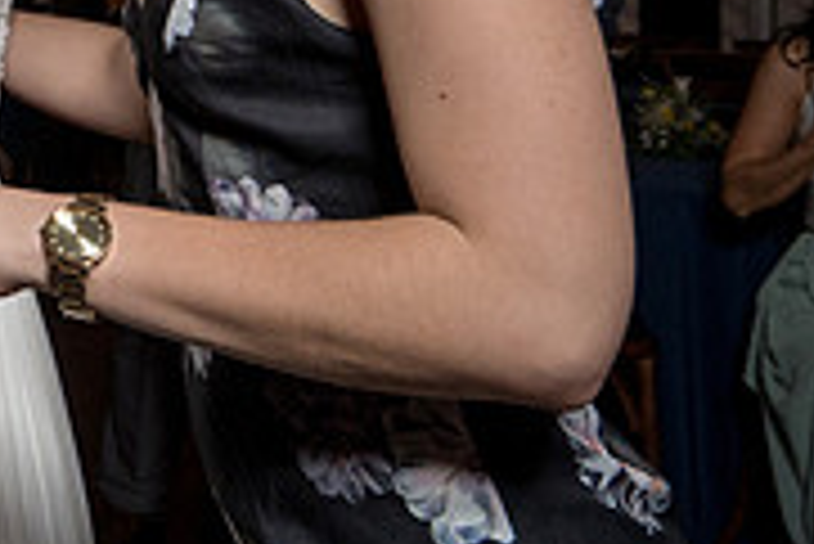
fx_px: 1833
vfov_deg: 16.0
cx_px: -397
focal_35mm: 81
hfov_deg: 21.2
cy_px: -173
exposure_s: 1/200
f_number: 5.6
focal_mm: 23
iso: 2000
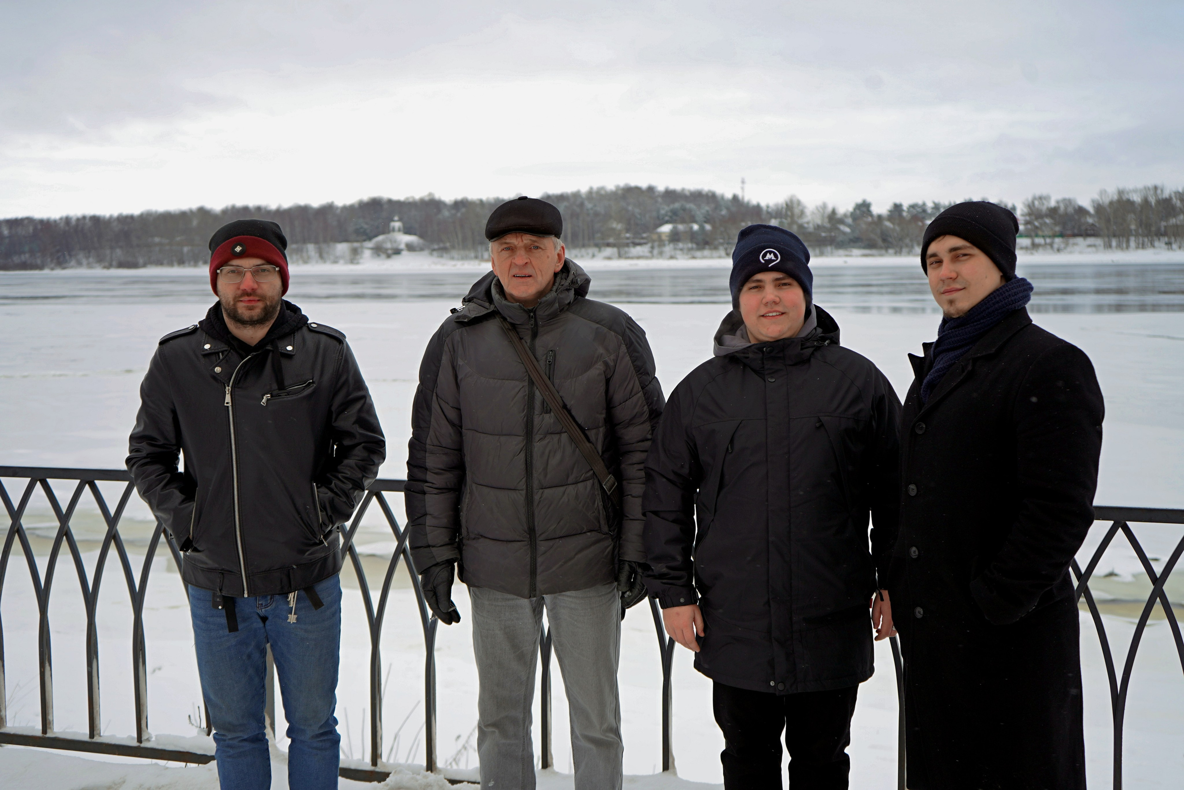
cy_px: 395
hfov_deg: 47.4
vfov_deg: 32.6
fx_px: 1348
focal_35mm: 41
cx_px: 592
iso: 100
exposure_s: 1/320
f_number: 4.5
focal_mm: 41
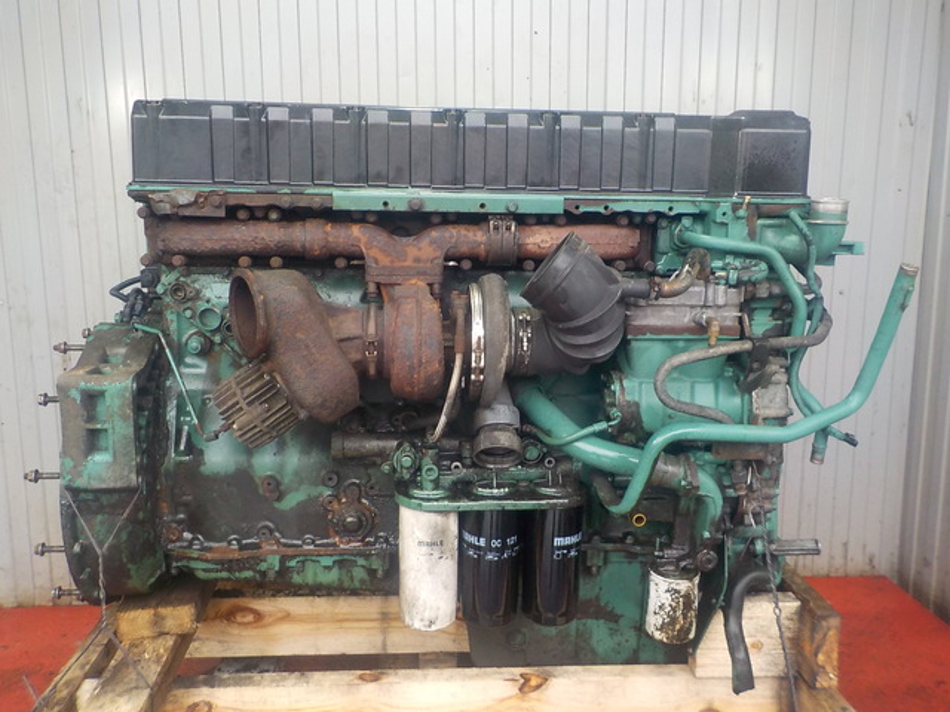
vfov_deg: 46.8
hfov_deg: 60.0
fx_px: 823
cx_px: 475
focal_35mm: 30
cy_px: 356
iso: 220
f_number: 3.3
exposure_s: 1/30
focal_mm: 4.1
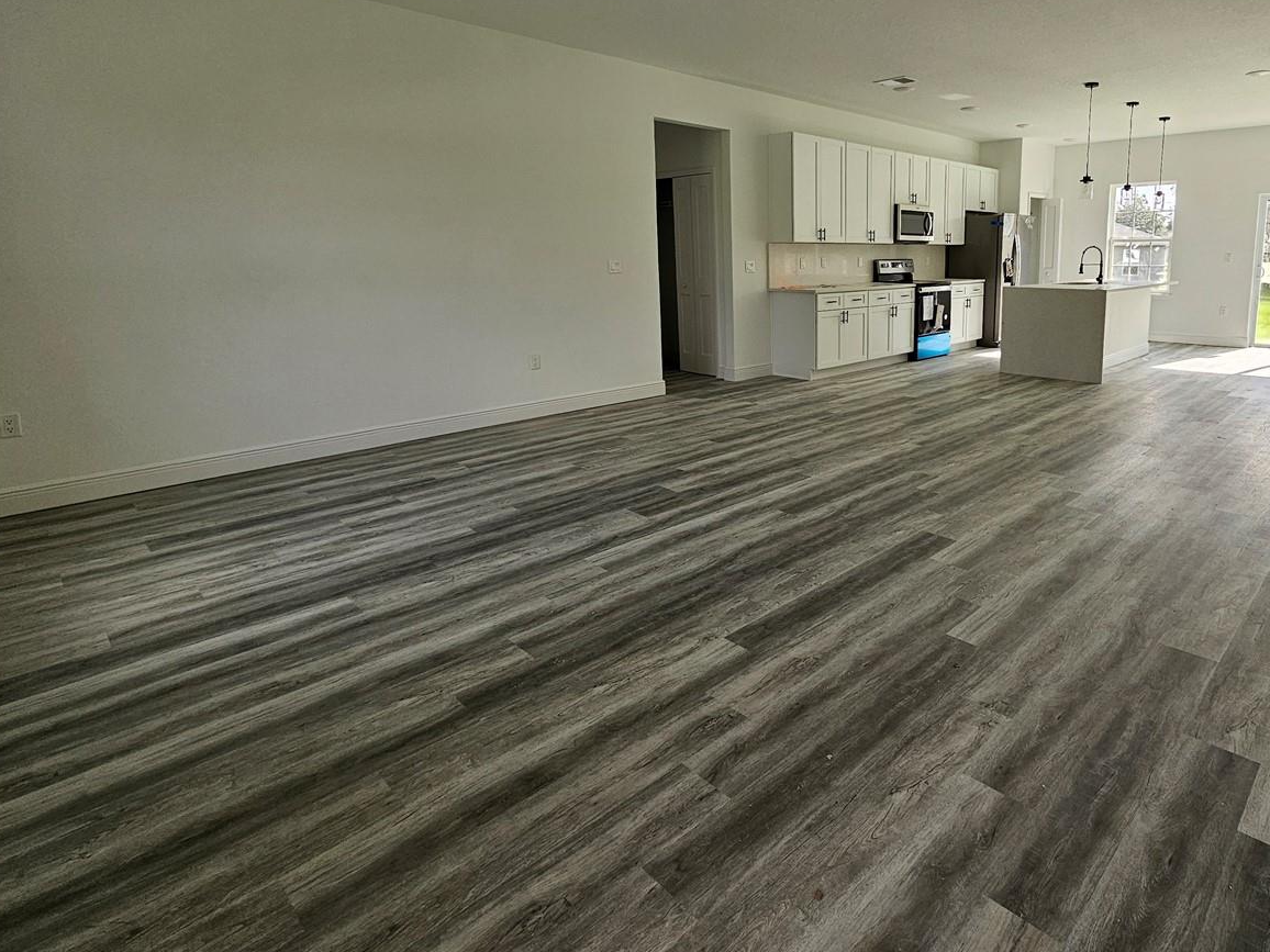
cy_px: 363
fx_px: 660
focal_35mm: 18
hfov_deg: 86.0
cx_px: 795
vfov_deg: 70.6
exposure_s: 1/195
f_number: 2.2
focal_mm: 2.2
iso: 50
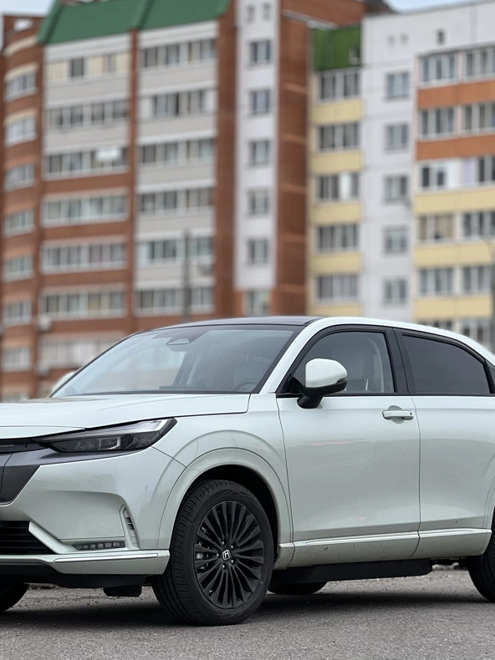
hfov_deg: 12.7
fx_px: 2232
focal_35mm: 117
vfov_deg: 16.8
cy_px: 390
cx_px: 217
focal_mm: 9
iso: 25
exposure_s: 1/159
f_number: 2.8
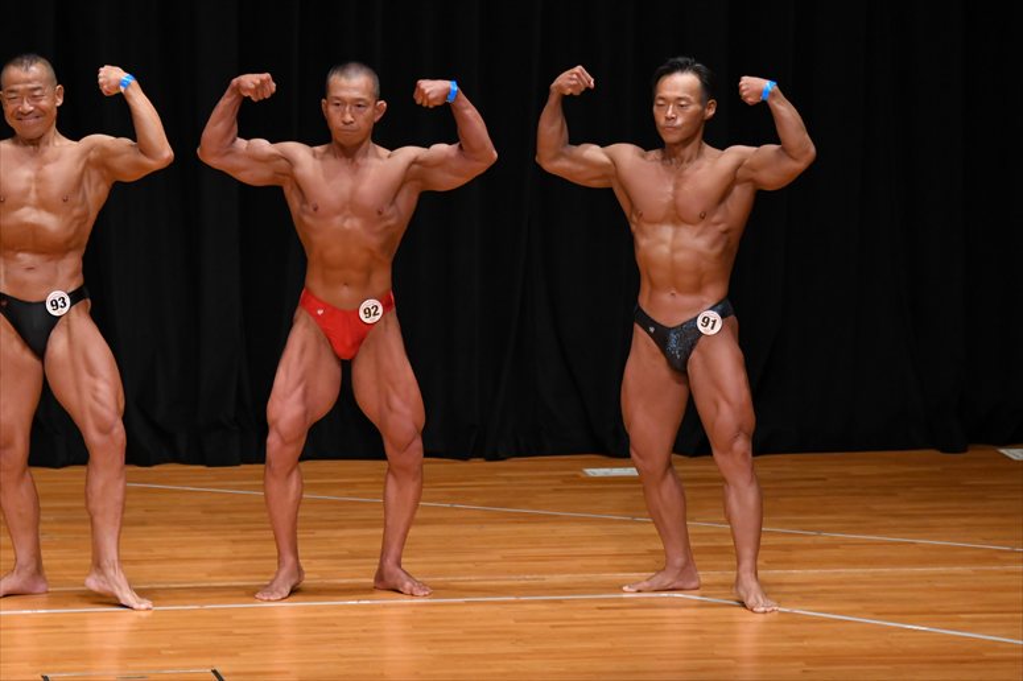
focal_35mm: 270
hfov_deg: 7.6
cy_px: 340
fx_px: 7669
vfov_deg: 5.1
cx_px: 512
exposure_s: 1/400
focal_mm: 180
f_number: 5.6
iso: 3200
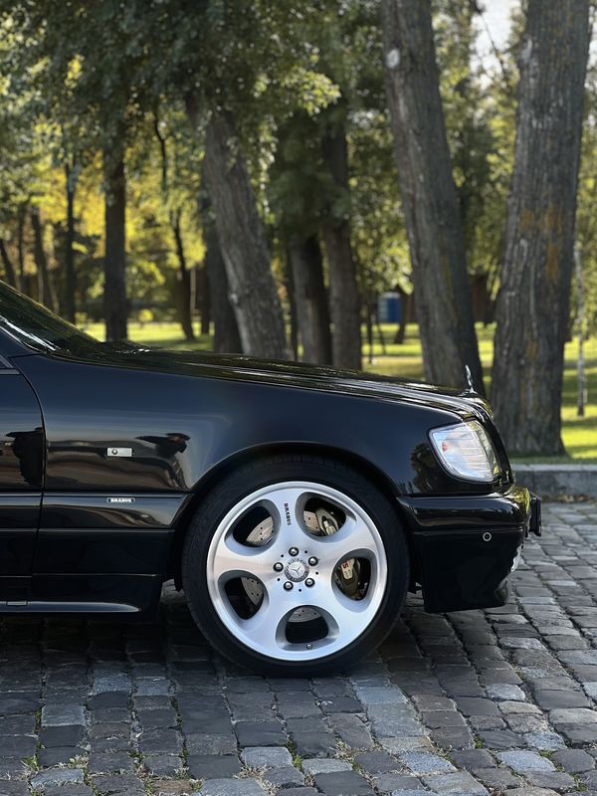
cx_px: 298
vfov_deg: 25.3
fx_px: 1771
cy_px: 398
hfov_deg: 19.1
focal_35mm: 77
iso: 20
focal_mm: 9
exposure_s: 1/135
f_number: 2.8
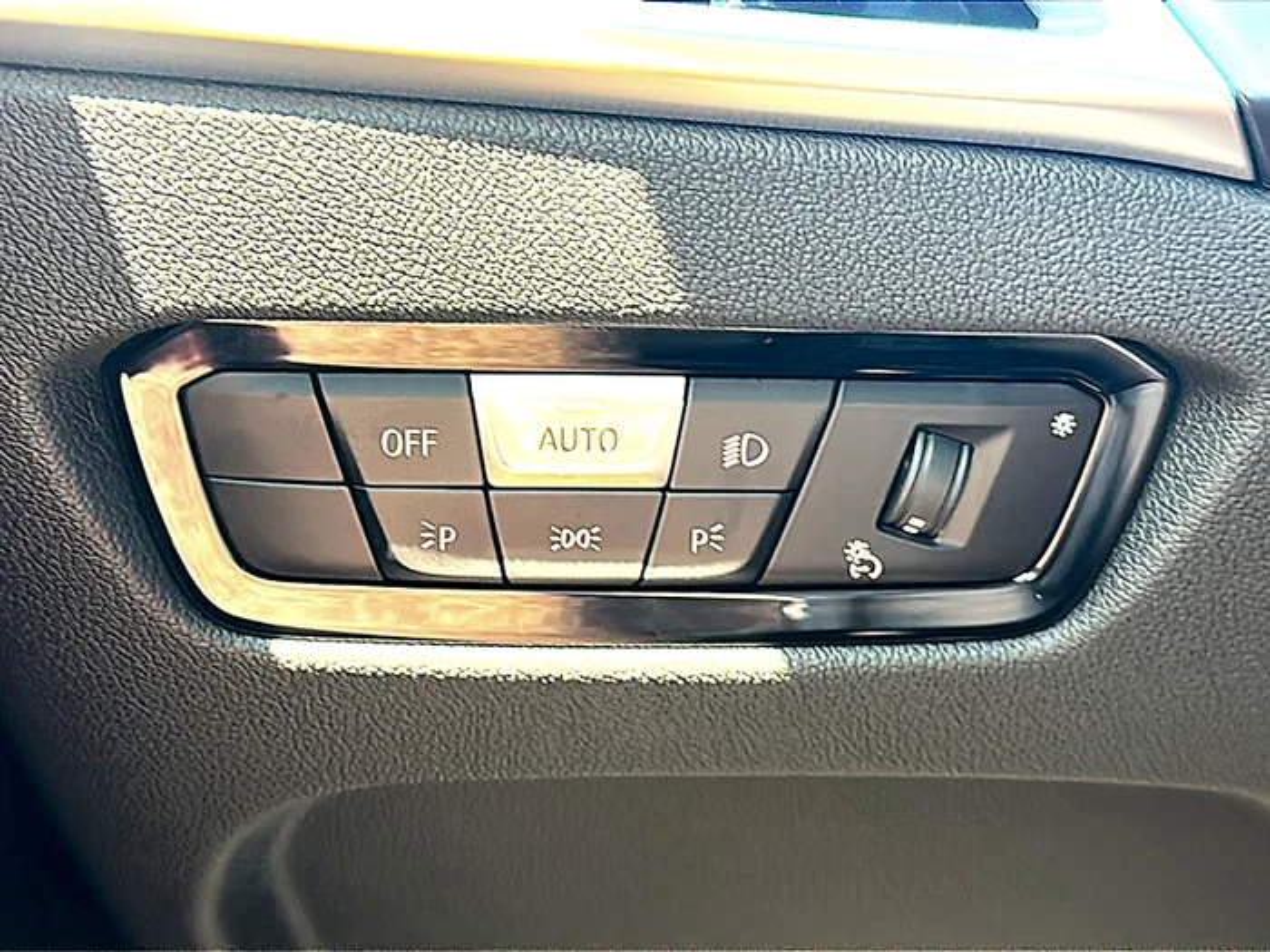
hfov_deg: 42.1
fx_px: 1651
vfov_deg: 32.2
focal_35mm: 45
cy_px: 476
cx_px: 635
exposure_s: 1/40
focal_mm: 6.86
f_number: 1.78
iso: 125
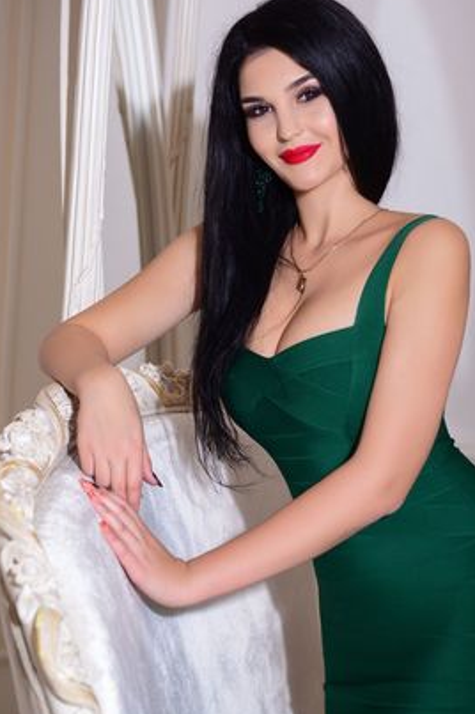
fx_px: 1626
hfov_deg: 16.6
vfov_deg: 24.8
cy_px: 330
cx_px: 248
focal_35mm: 82
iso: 320
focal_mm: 66
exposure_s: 1/200
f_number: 4.5
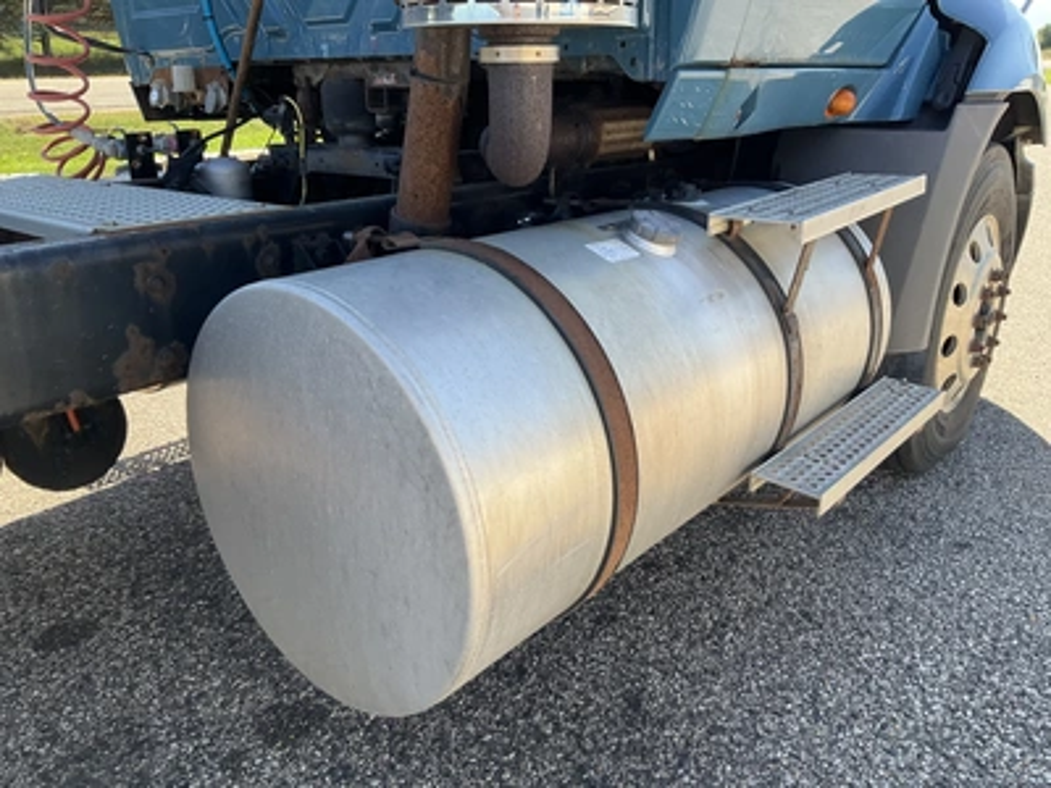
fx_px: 880
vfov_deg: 48.2
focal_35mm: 29
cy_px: 394
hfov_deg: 61.7
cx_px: 526
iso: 25
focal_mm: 3
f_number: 1.8
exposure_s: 1/318
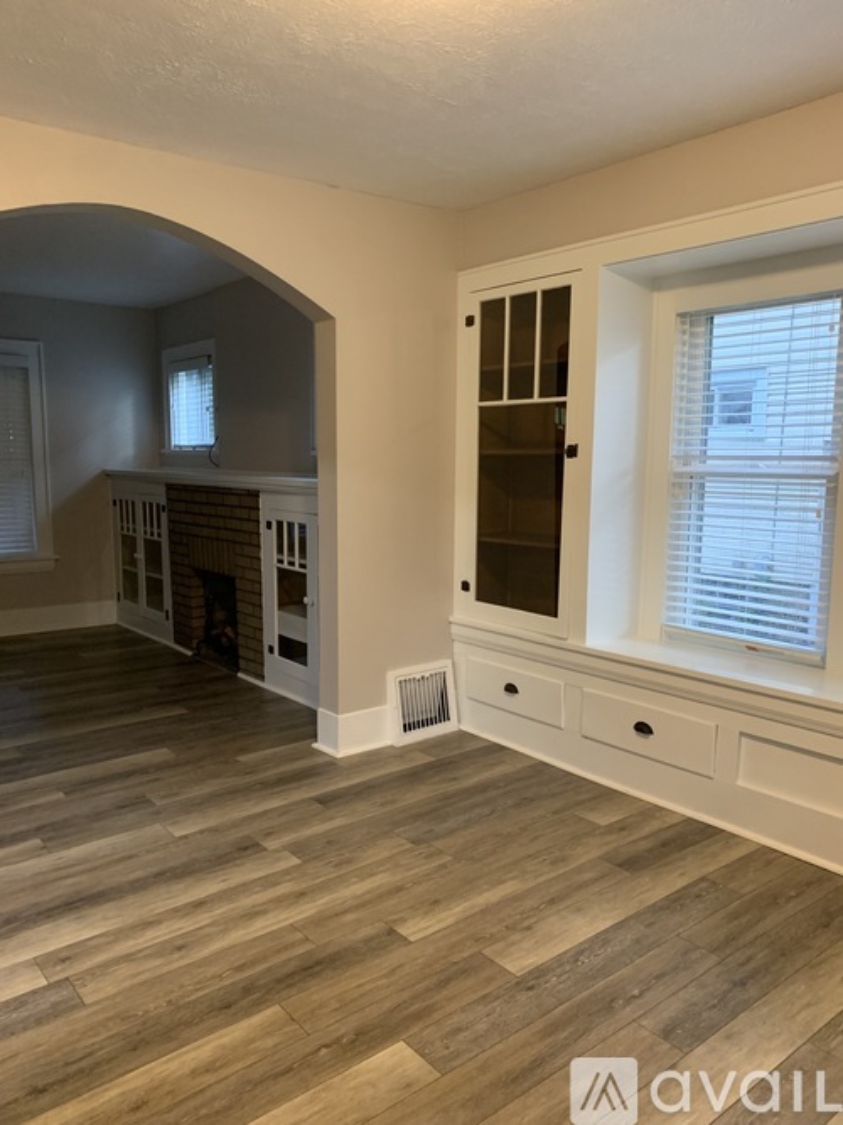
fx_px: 845
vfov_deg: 67.3
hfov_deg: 53.0
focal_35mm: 26
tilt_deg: -6.2
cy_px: 562
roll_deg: -0.5
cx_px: 422
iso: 250
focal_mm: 4.25
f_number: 1.8
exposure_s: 1/60
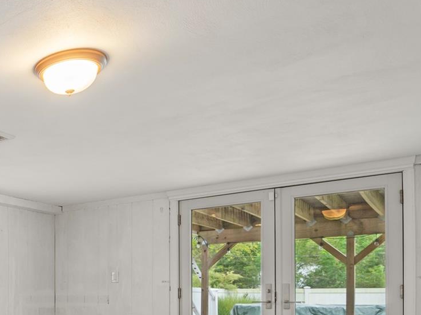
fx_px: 486
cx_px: -114
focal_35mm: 40
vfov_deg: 33.5
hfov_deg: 34.6
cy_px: 298
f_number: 8
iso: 500
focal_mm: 15
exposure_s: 1/3
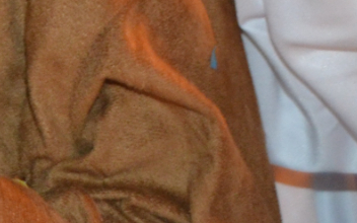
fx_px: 2247
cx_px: -401
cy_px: -394
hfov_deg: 8.5
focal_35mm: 231
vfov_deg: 5.4
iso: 1100
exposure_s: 1/60
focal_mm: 26
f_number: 4.2
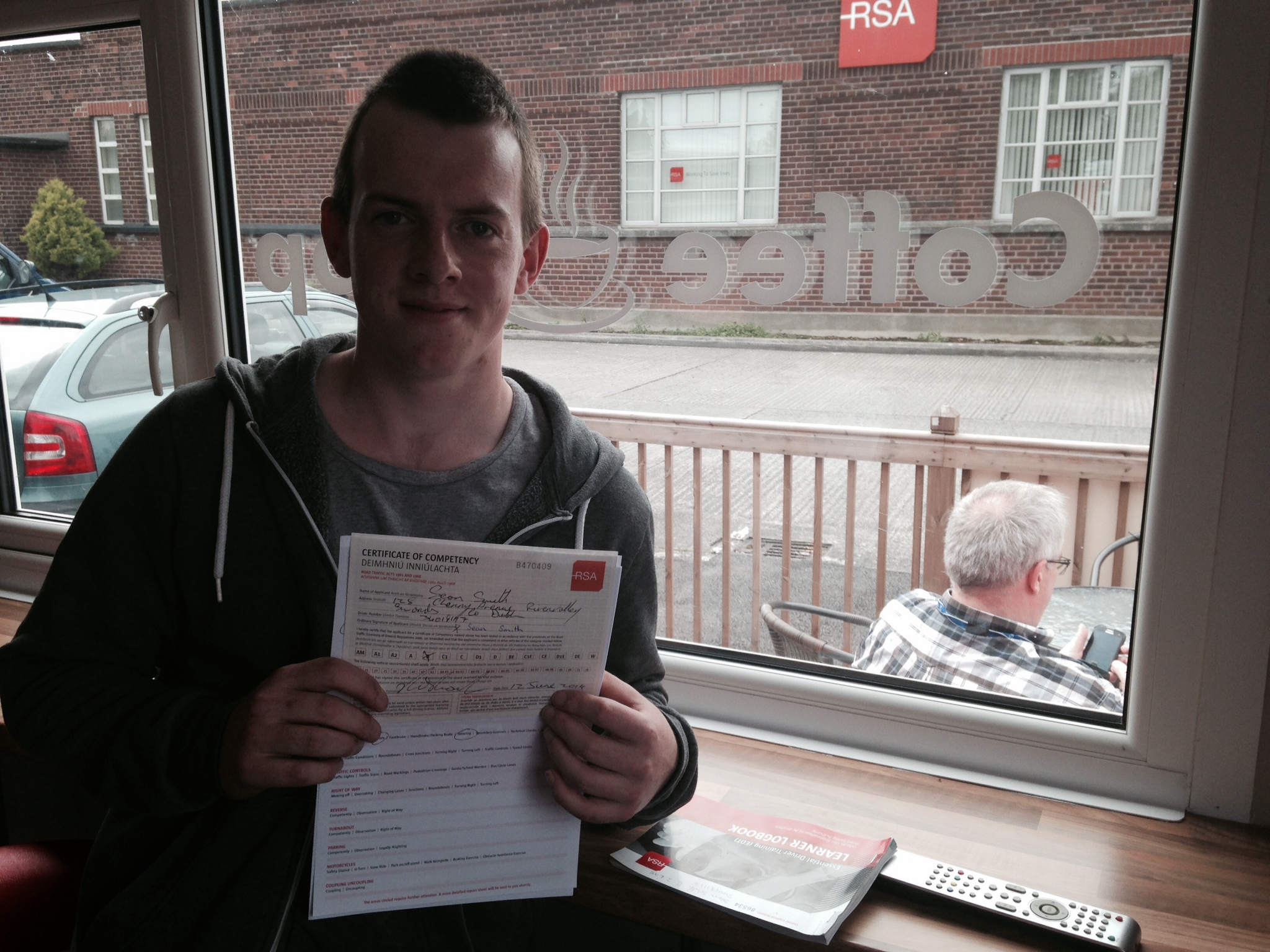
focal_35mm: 33
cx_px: 635
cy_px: 476
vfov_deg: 42.9
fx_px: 1211
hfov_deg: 55.4
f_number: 2.4
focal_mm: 4.12
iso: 50
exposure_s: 1/261
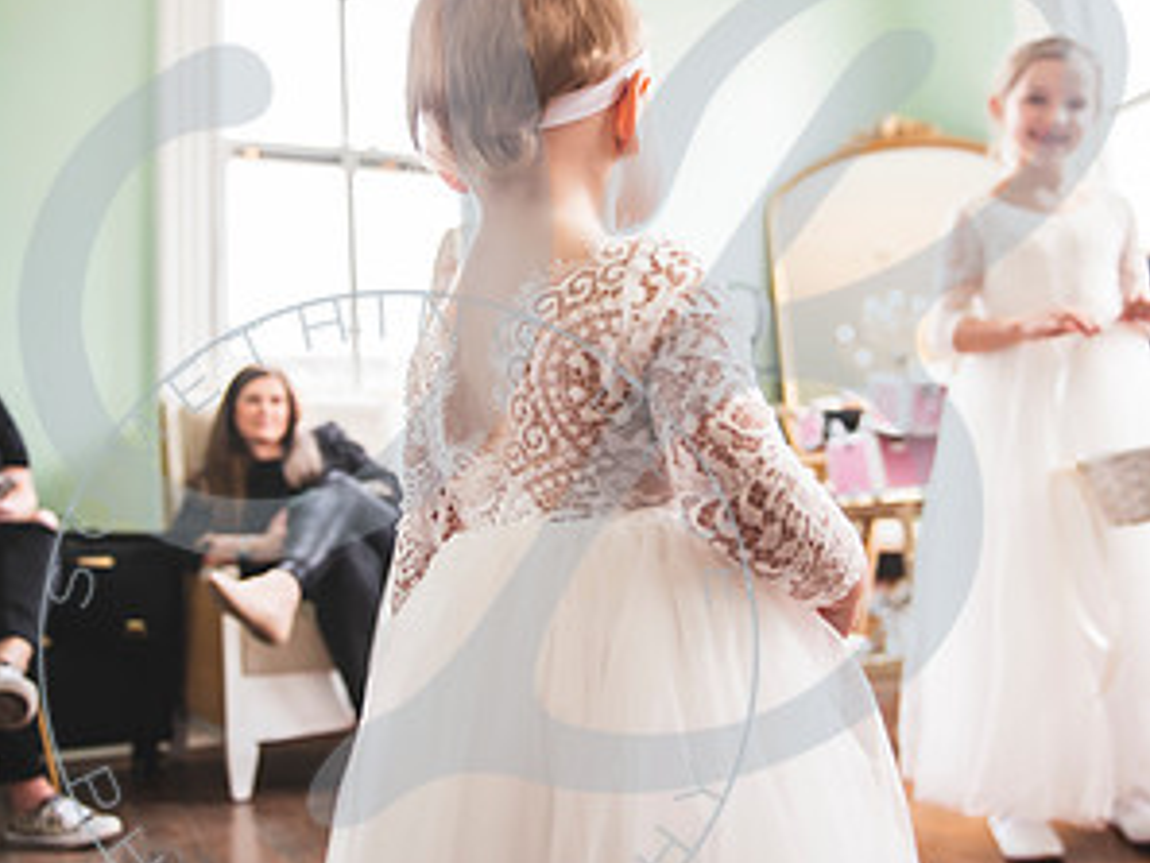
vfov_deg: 40.6
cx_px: 573
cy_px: 356
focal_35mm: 35
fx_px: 1163
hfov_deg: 52.6
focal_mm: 24
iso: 125
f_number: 2.8
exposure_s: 1/125
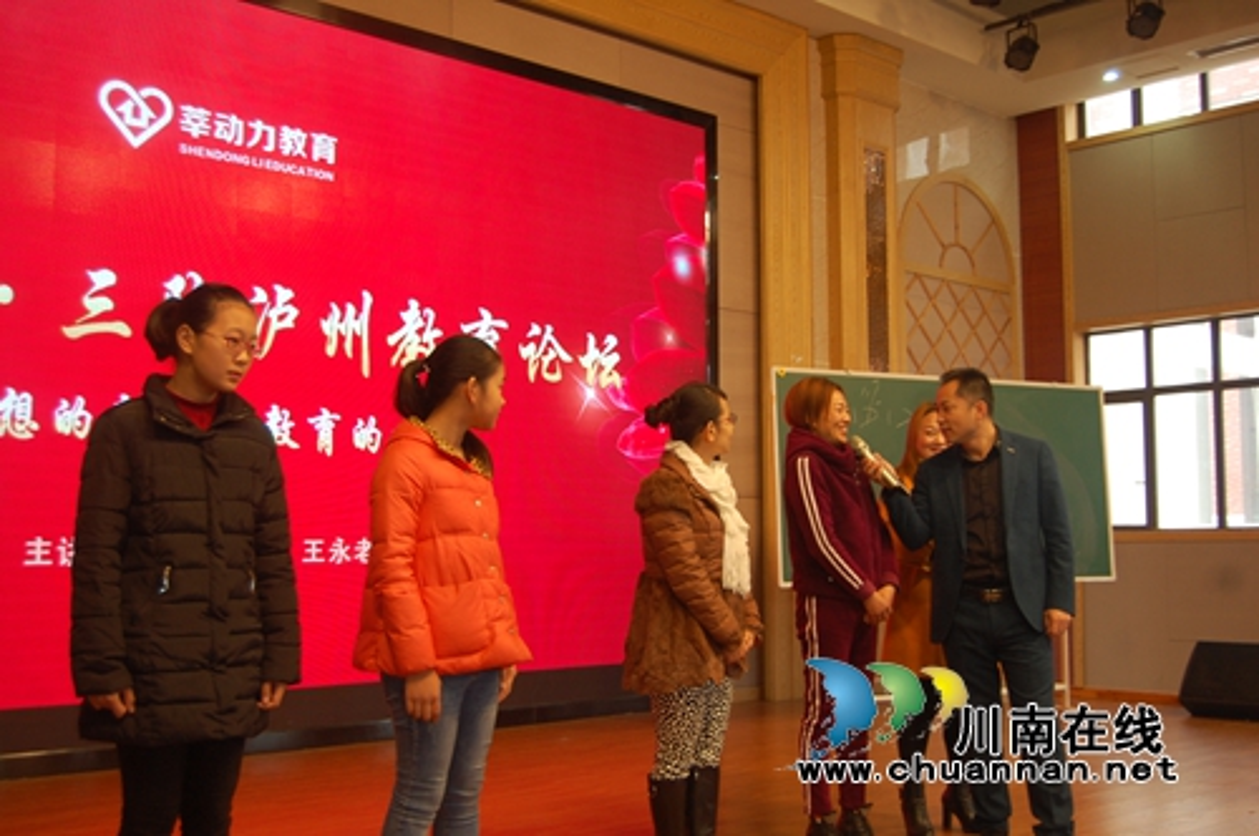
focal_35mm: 42
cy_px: 418
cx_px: 630
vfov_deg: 31.8
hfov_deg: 46.5
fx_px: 1467
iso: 400
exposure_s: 1/20
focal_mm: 28
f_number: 4.2
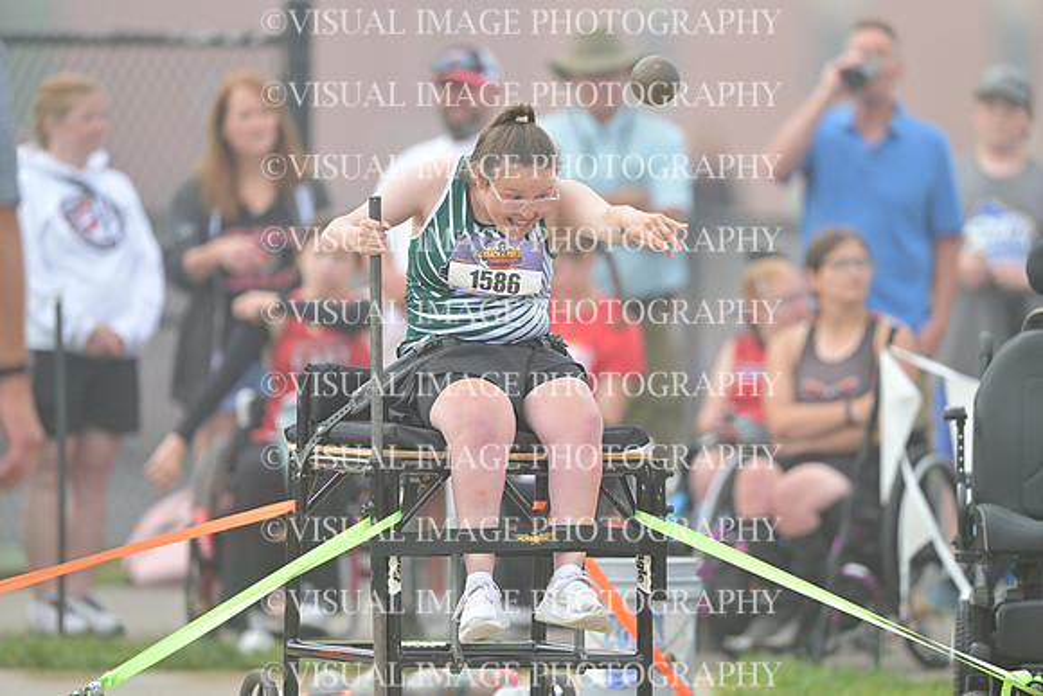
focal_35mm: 400
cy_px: 348
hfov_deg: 5.2
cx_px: 522
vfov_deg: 3.4
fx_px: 11591
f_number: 3.2
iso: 500
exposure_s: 1/2000
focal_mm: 400
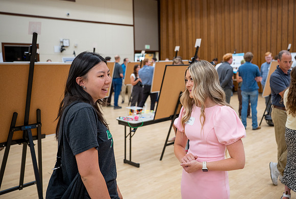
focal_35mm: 38
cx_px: 174
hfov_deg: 50.3
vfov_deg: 35.1
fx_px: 314
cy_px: 83
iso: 1100
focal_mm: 32.5
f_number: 2.8
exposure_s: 1/200
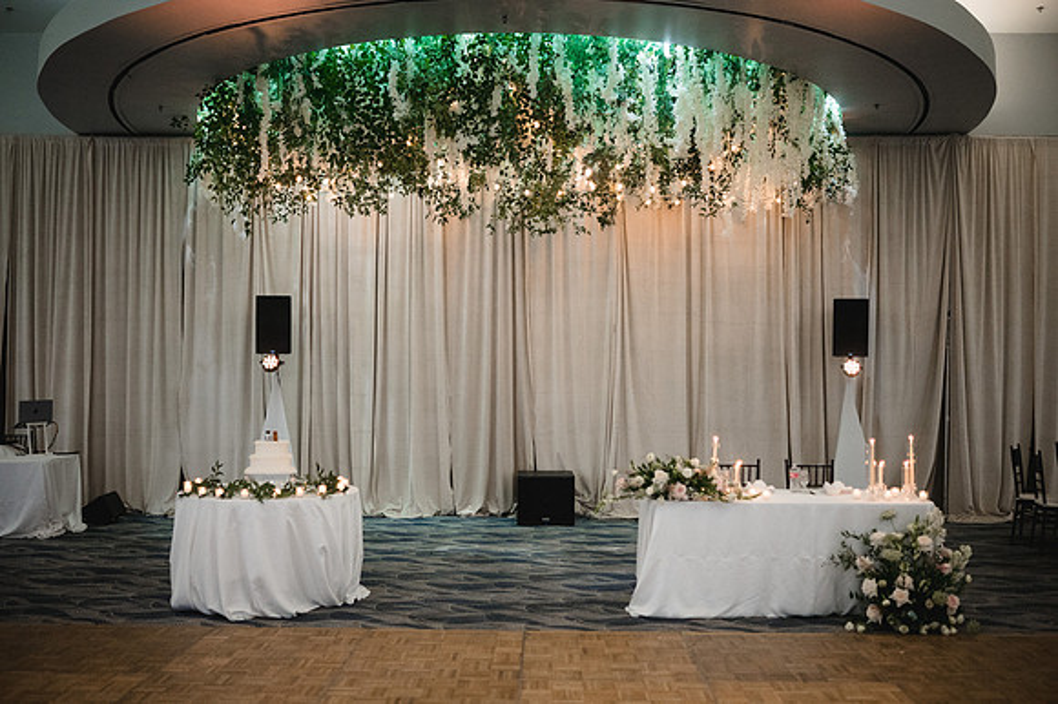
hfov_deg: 54.1
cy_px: 352
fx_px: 1035
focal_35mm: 35
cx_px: 529
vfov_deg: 37.6
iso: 5000
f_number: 1.8
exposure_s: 1/800
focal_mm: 35
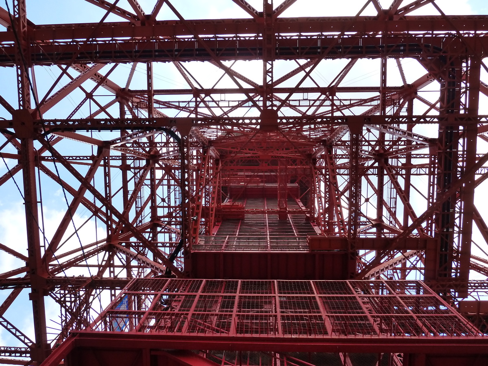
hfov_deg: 69.4
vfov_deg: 54.9
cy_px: 183
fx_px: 352
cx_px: 244
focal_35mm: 25
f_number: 4
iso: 200
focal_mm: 4.1
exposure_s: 1/400
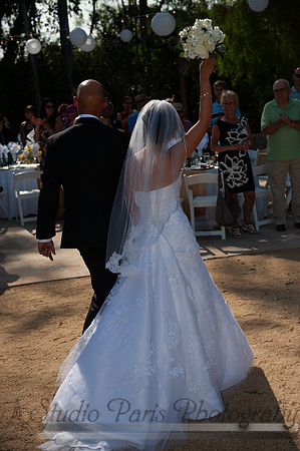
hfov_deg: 23.3
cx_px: 150
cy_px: 226
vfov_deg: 34.5
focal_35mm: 58
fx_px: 727
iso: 200
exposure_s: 1/4000
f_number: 3.5
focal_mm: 58
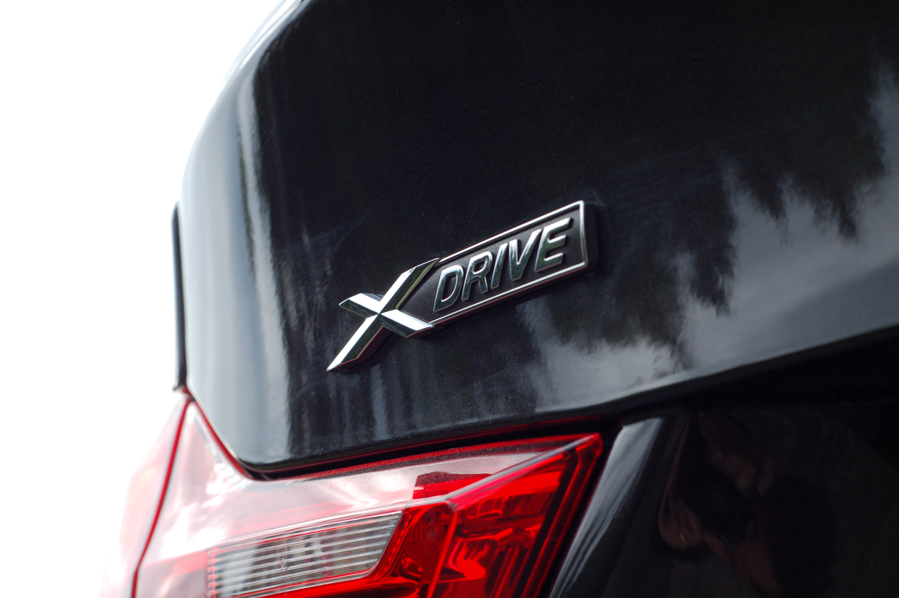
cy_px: 299
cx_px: 450
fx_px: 1871
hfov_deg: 27.0
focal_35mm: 75
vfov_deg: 18.1
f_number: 8
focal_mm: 50
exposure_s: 1/125
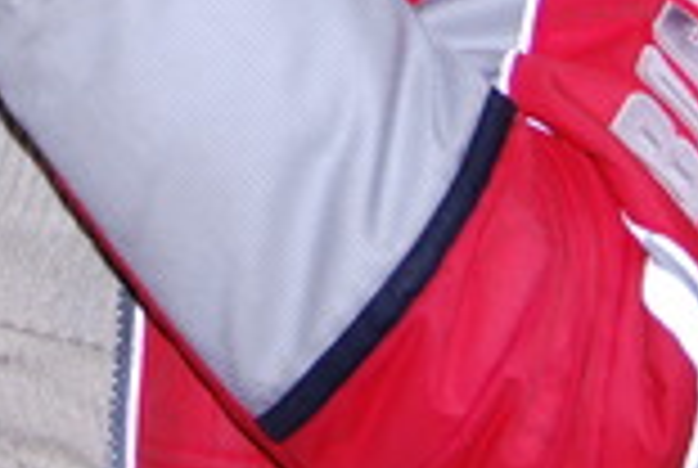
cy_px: -403
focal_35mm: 163
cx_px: 14
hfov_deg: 12.4
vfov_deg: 8.1
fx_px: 3166
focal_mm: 24
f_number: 4
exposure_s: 1/60
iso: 200
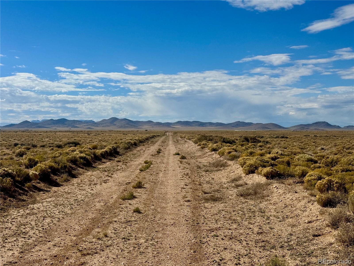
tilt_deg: -1.8
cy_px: 133
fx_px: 491
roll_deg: -1.4
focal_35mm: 48
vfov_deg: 30.3
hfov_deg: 39.7
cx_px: 177
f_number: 1.78
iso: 64
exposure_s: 1/10526
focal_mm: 6.76
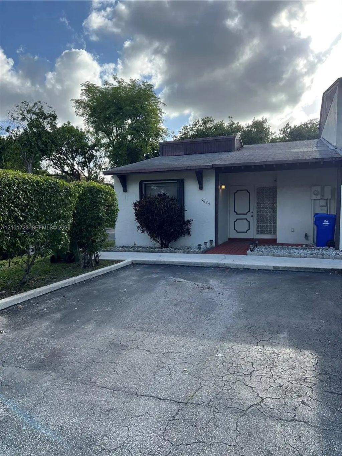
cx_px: 171
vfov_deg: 67.3
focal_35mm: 26
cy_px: 228
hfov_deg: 53.1
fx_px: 342
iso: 50
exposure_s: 1/2252
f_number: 1.5
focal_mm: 5.7
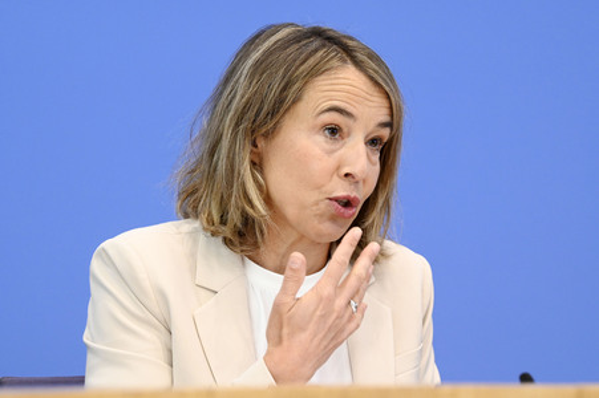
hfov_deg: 12.8
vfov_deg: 8.6
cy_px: 199
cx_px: 300
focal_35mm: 160
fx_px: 2660
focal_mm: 160
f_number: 6.3
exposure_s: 1/500
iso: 4000
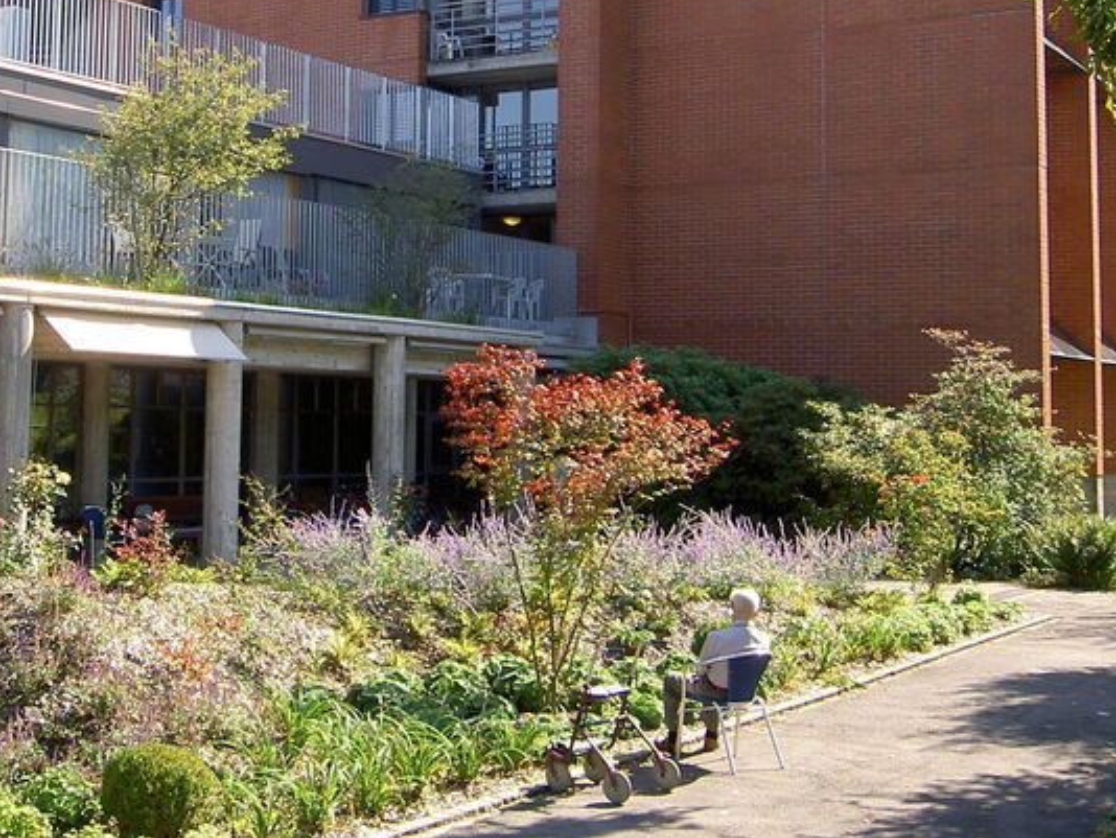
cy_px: 190
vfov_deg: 25.7
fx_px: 1806
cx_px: 420
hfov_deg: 34.2
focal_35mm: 56
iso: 50
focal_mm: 5.6
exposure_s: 1/125
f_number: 4.7
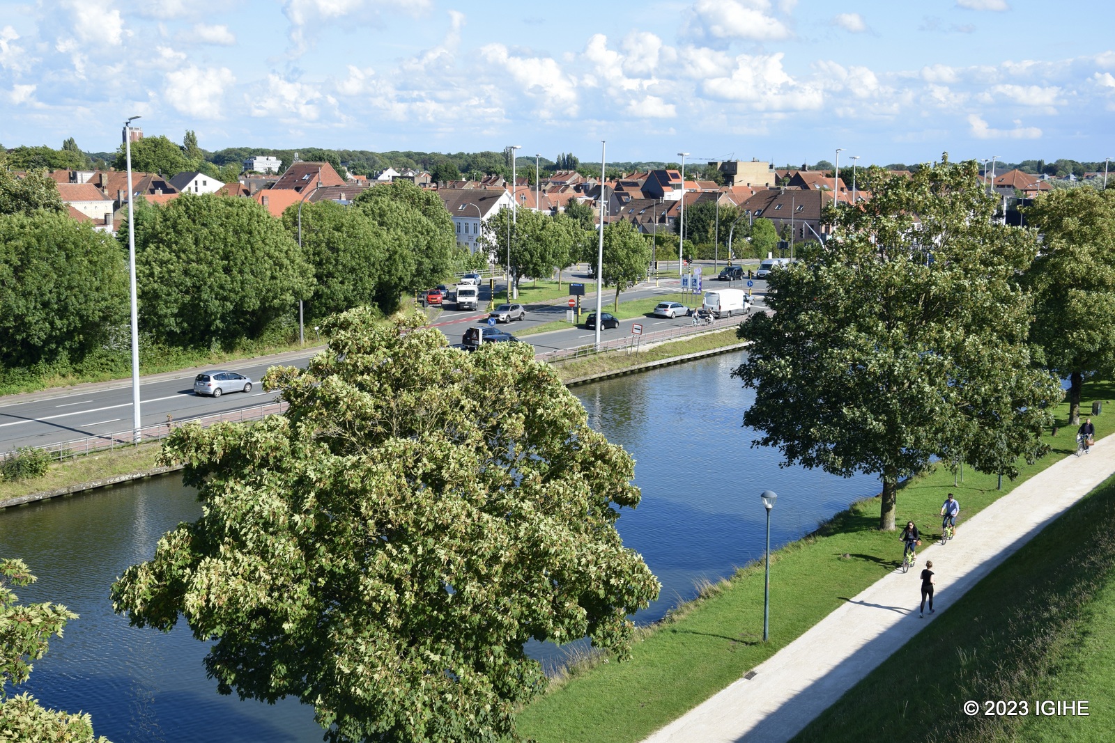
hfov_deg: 41.1
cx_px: 558
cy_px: 372
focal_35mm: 48
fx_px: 1487
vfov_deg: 28.1
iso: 200
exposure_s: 1/320
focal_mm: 32
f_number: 9
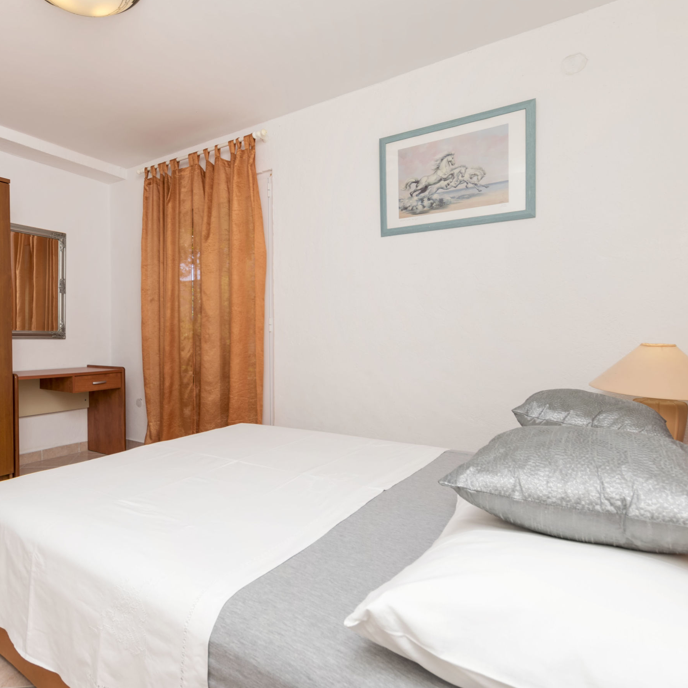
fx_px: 450
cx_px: 239
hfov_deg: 72.9
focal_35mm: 20
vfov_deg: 74.8
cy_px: 342
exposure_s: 1/160
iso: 100
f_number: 8
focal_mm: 10
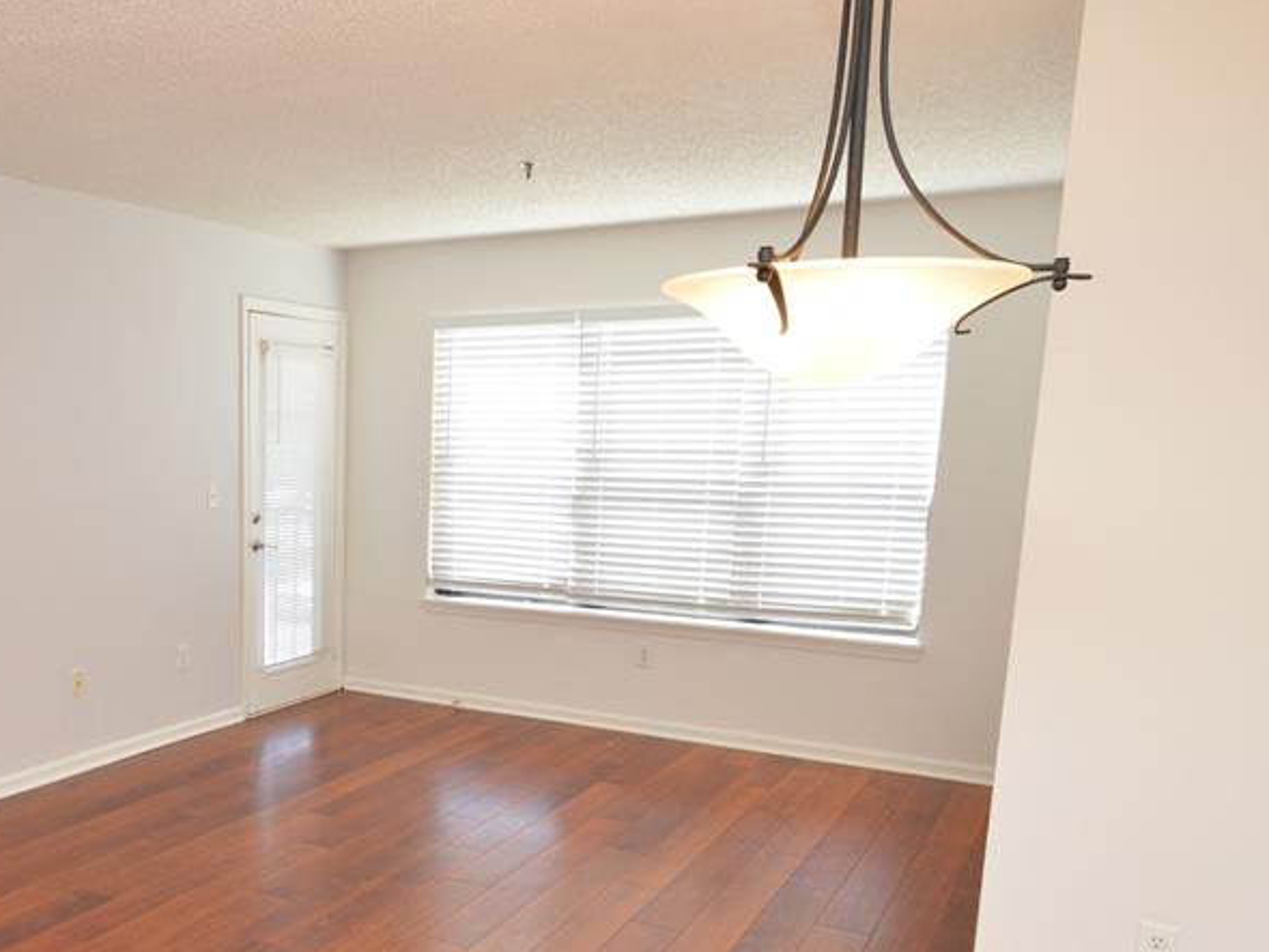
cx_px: 314
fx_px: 1100
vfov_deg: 45.9
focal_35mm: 30
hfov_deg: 56.9
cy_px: 655
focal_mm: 12
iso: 400
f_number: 4.5
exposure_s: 1/80
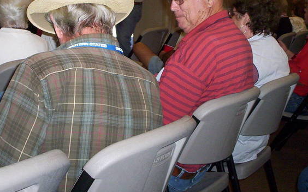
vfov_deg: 22.0
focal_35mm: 58
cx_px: 147
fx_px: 487
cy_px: 37
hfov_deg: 35.1
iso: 140
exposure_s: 1/60
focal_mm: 4.99
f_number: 4.5
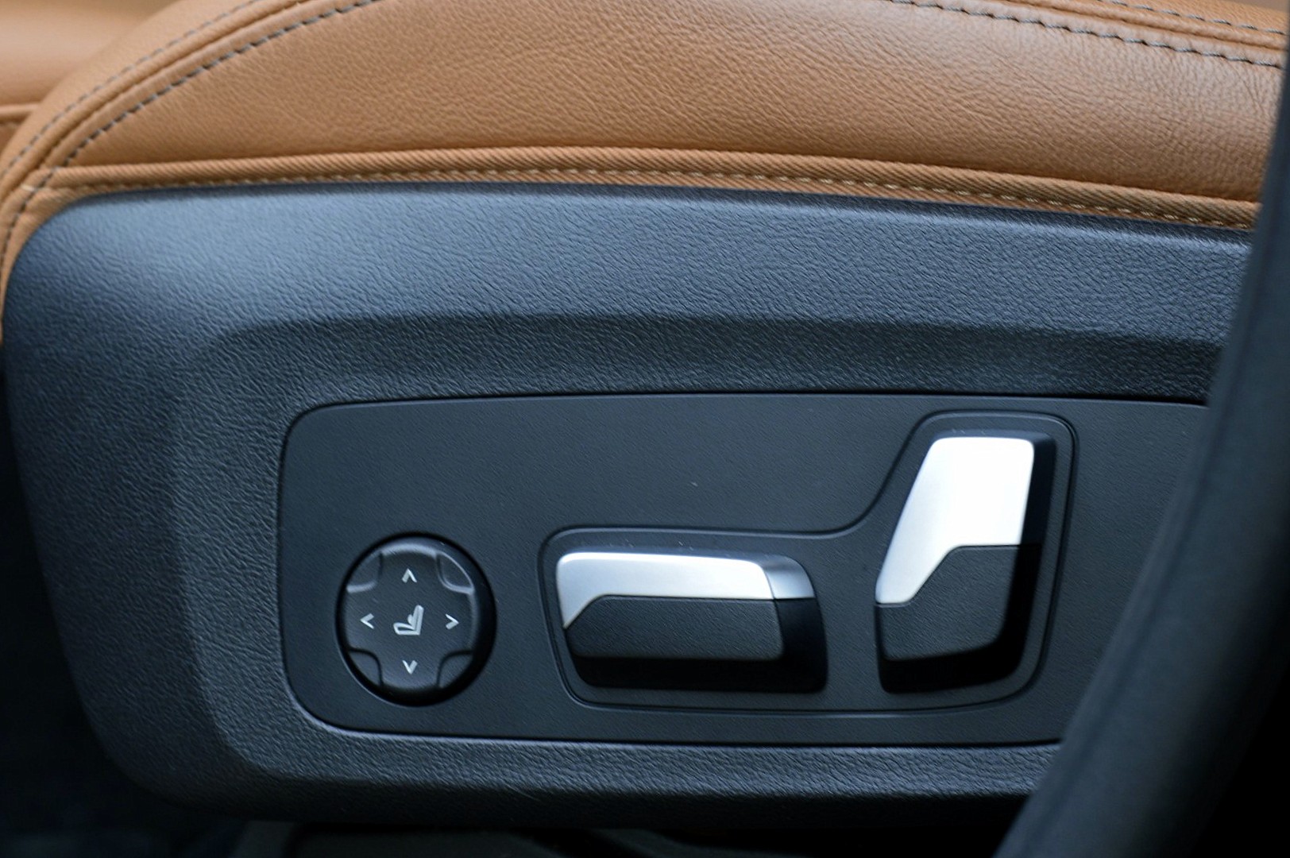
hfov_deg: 28.1
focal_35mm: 72
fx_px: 2578
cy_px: 429
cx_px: 645
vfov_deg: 18.9
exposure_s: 1/80
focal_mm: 48
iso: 400
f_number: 8
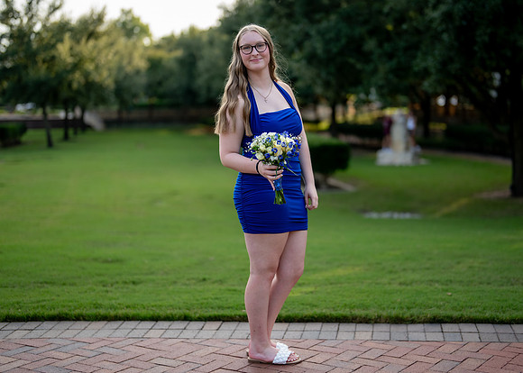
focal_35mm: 60
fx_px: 884
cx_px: 288
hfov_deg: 32.9
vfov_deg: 23.8
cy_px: 186
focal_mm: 50
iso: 200
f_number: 1.2
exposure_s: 1/2000
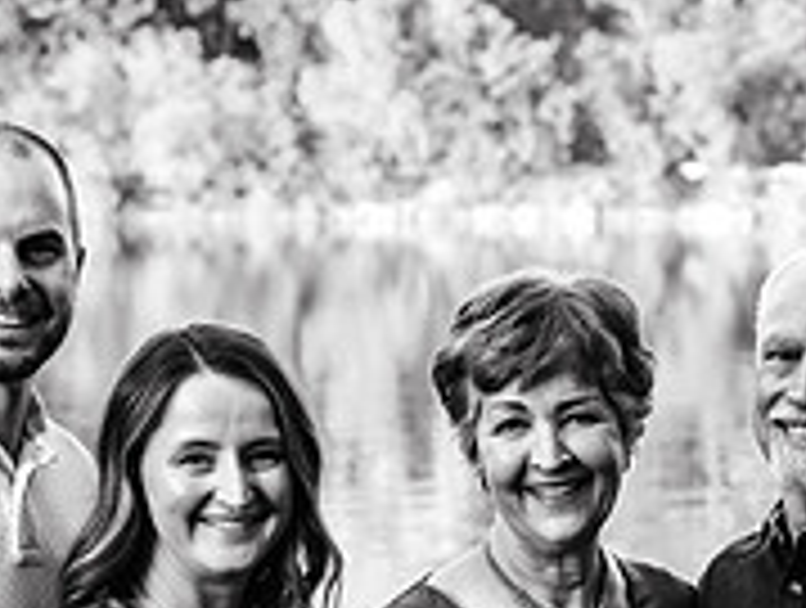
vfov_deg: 6.1
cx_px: 504
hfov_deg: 8.1
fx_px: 5716
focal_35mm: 245
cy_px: 745
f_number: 5.6
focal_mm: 70
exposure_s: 1/160
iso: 500
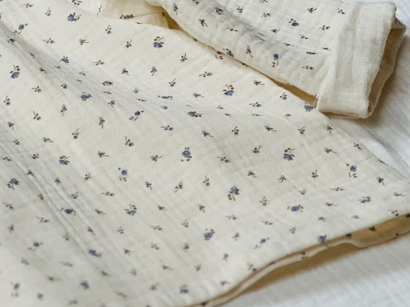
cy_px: 159
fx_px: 2180
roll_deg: -2.2
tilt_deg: -38.7
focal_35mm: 184
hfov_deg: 10.6
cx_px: -7
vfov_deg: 8.1
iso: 250
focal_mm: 9
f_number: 2.8
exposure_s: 1/66
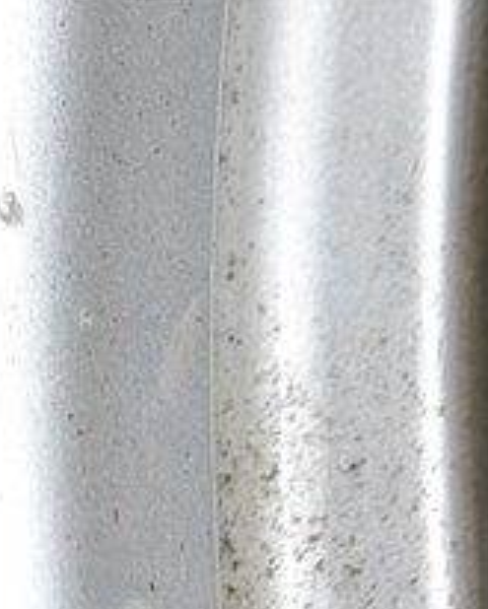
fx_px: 4799
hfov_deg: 5.7
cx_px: -376
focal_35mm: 266
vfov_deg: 7.2
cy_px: -297
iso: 3200
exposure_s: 1/400
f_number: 5
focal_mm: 38
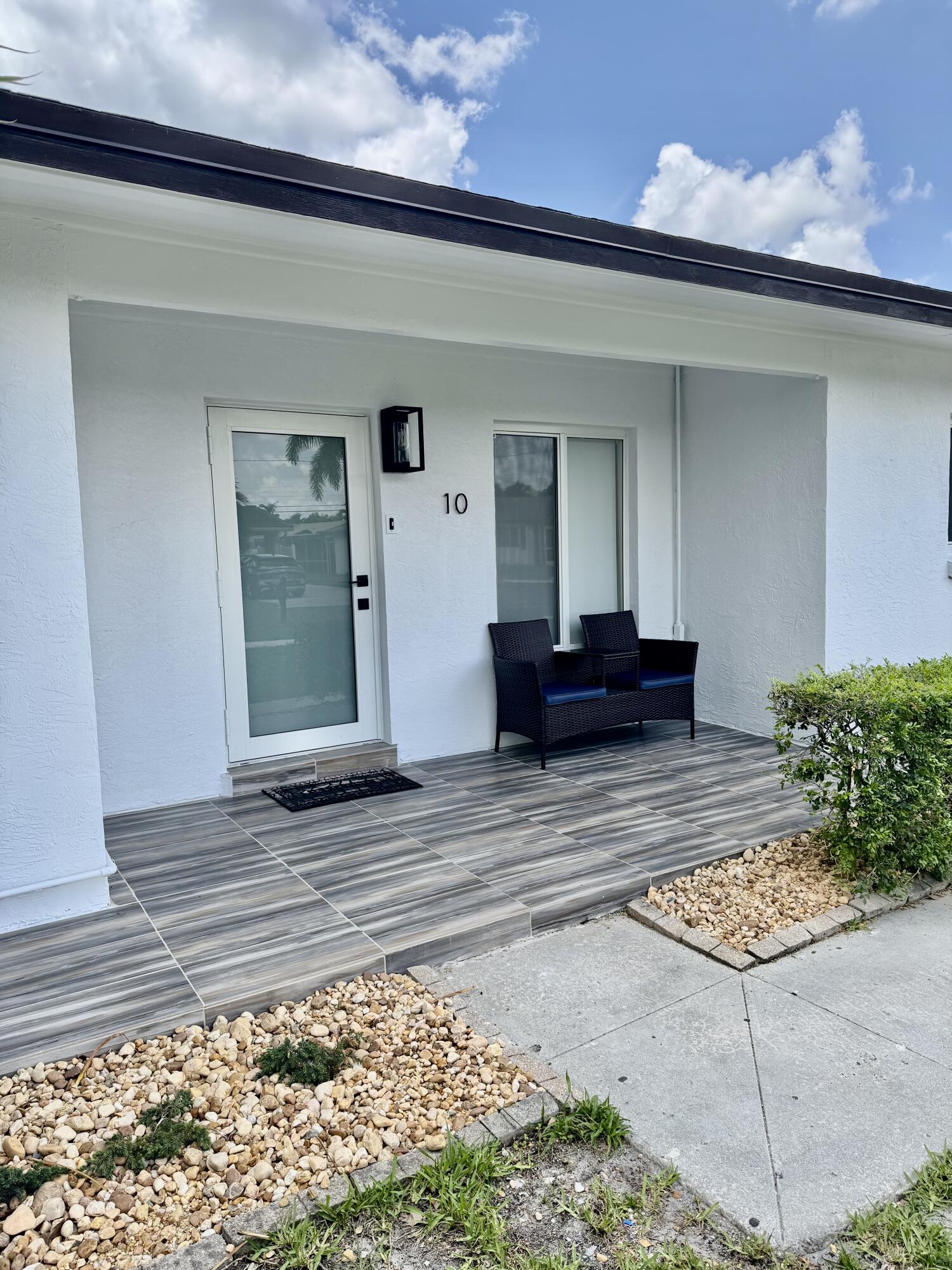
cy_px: 635
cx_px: 476
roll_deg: +2.3
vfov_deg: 71.6
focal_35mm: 24
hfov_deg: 56.8
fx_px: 880
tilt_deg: -7.0
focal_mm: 6.76
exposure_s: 1/1721
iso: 80
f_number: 1.78
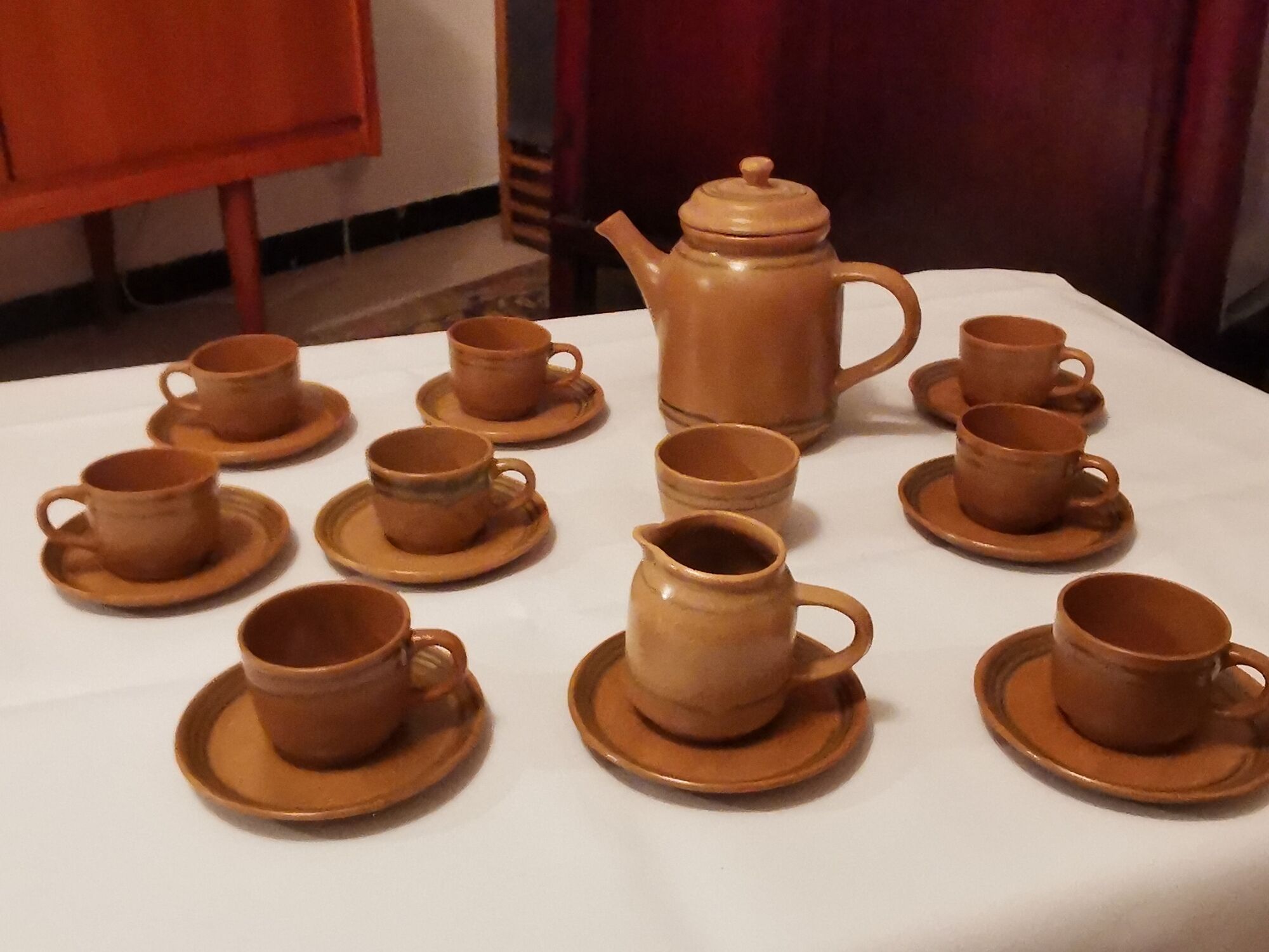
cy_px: 476
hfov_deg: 52.6
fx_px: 1283
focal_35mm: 35
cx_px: 634
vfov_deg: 40.7
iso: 640
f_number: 2.2
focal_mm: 2.35
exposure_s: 1/20
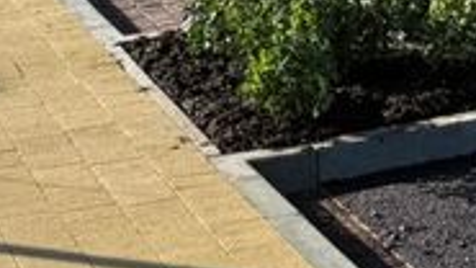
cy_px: -751
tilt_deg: +9.5
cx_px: 741
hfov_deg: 12.9
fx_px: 1981
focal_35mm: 157
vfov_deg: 6.5
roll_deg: +3.1
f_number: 1.78
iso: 80
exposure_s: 1/2445
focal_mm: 6.76
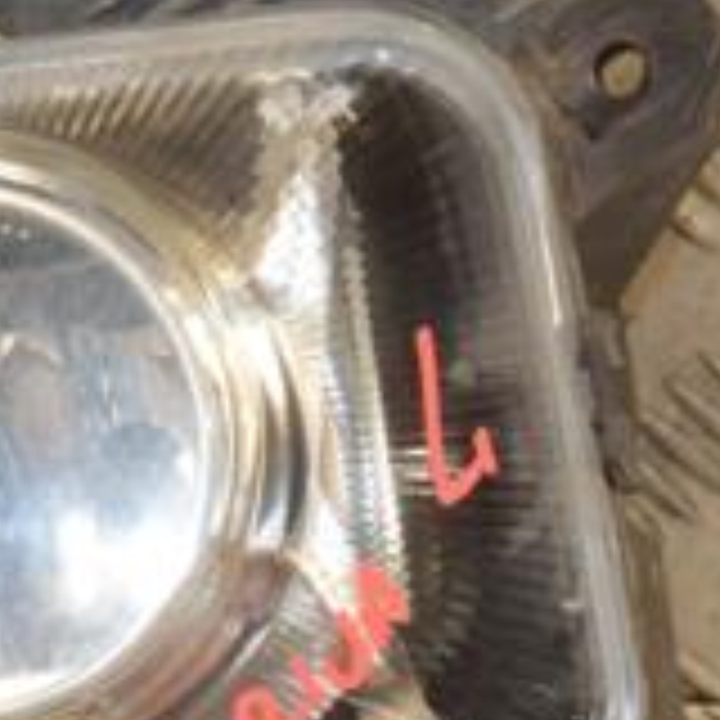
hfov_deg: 7.6
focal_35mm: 230
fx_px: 5412
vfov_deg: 7.6
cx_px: 32
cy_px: 680
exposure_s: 1/200
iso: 800
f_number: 8
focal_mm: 48
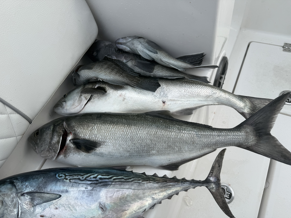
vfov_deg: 56.8
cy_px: 109
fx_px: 202
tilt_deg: -58.3
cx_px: 146
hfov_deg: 71.6
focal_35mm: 24
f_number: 1.78
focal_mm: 6.76
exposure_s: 1/3584
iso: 80
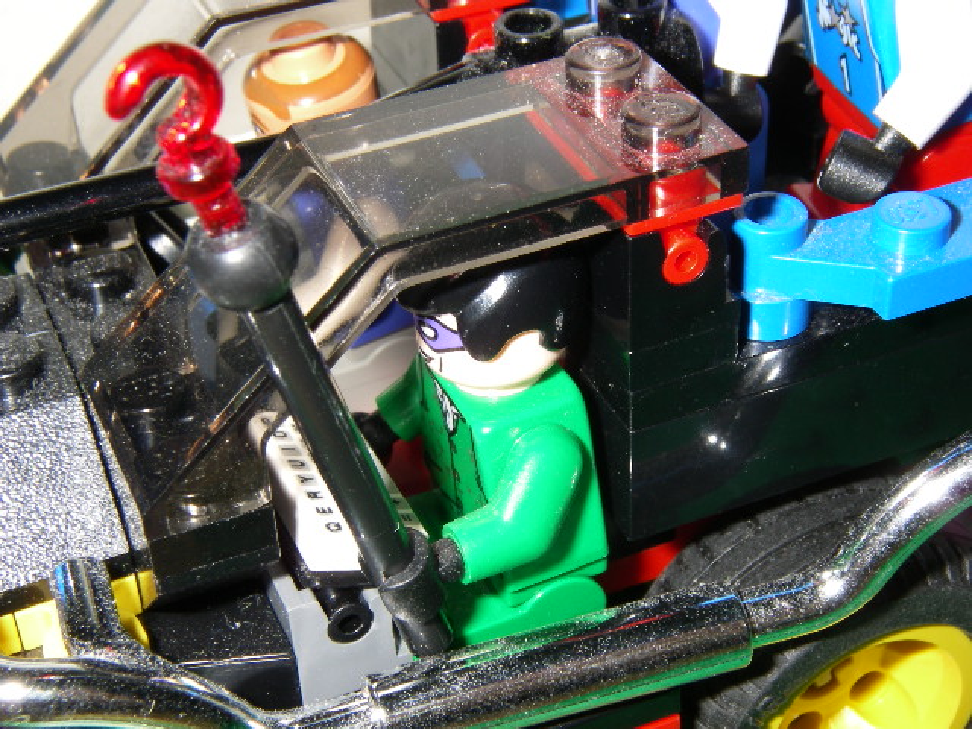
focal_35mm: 63
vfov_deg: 23.3
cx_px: 486
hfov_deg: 30.7
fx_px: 1769
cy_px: 364
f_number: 7.4
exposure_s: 1/60
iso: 80
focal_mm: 10.5
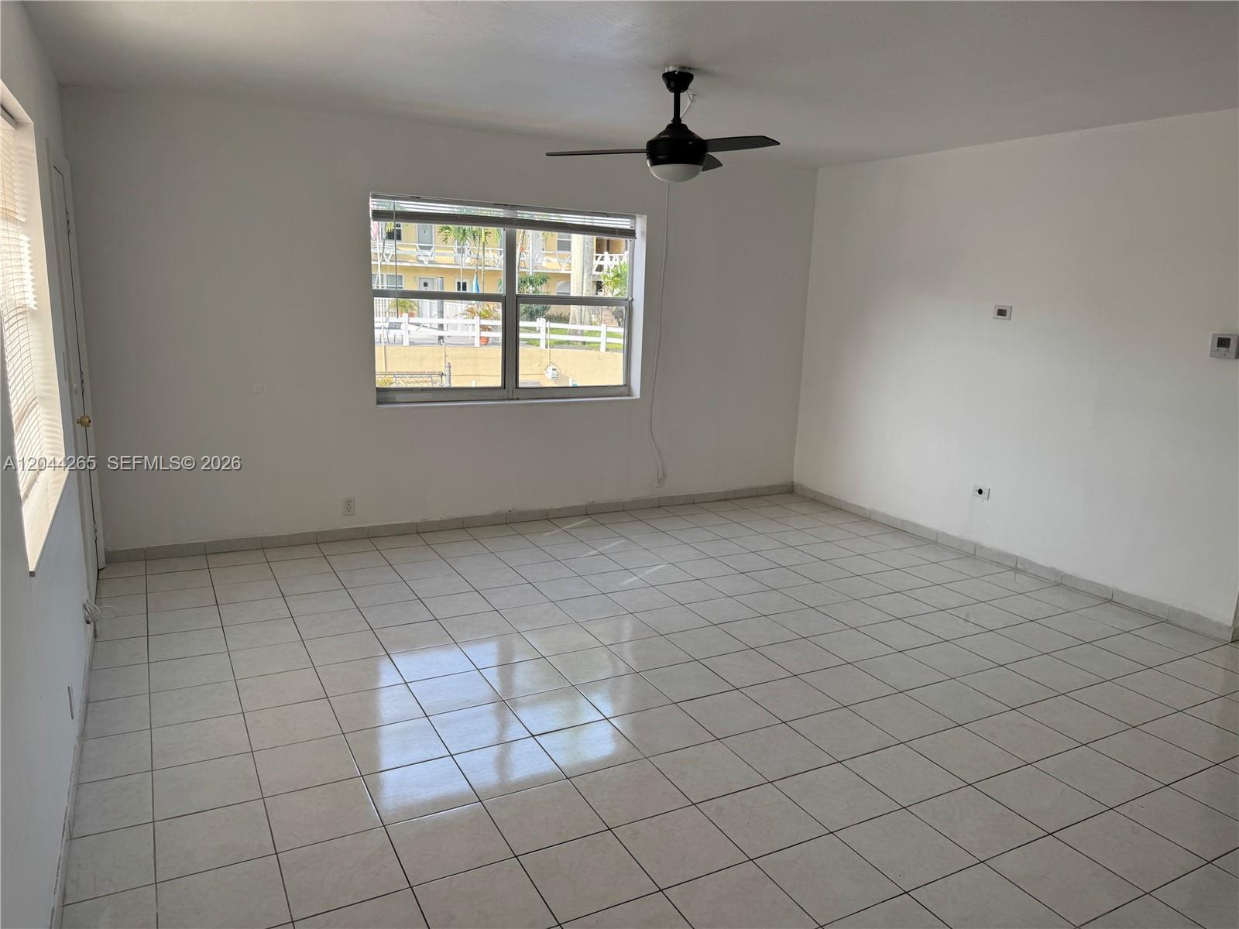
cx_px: 620
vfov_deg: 56.8
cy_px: 464
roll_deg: -1.2
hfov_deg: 71.6
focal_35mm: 24
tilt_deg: -11.2
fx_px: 859
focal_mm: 6.76
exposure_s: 1/284
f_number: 1.78
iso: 80
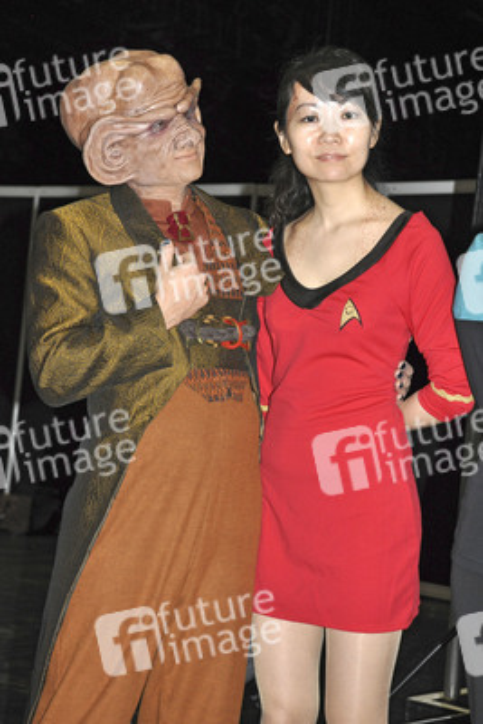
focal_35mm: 72
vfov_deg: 28.1
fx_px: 1448
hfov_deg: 18.9
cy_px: 362
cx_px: 242
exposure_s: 1/60
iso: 800
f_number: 4.8
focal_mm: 48
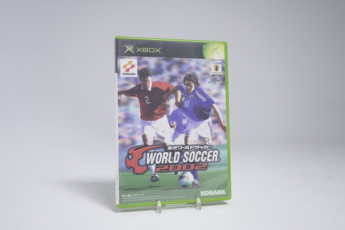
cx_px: 172
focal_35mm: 36
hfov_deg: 53.1
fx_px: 345
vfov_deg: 36.9
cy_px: 115
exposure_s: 1/5
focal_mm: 36
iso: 100
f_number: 5
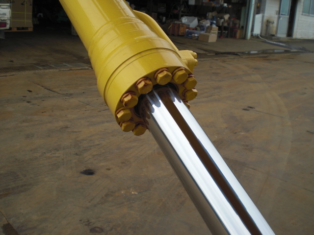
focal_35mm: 38
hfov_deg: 49.0
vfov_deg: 37.7
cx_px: 157
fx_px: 345
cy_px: 118
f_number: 3.1
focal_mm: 6.3
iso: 64
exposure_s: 1/400
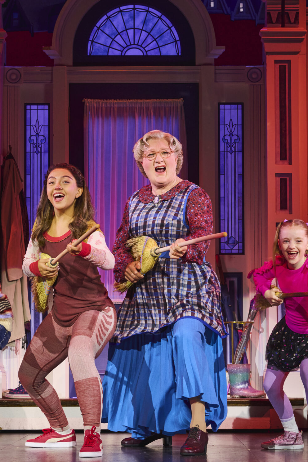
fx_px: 1720
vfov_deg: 15.3
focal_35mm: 134
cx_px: 136
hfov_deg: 10.2
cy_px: 215
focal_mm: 78
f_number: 6.3
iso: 640
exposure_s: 1/320
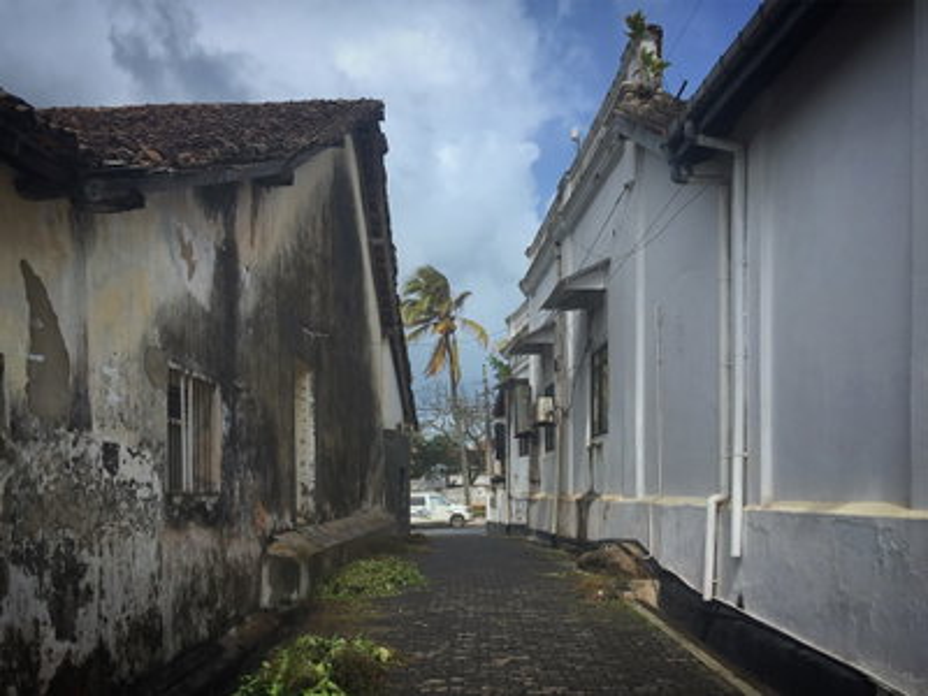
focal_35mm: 29
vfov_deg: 48.2
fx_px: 777
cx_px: 464
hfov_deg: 61.7
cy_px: 348
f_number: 2.2
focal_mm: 4.15
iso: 25
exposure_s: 1/2564
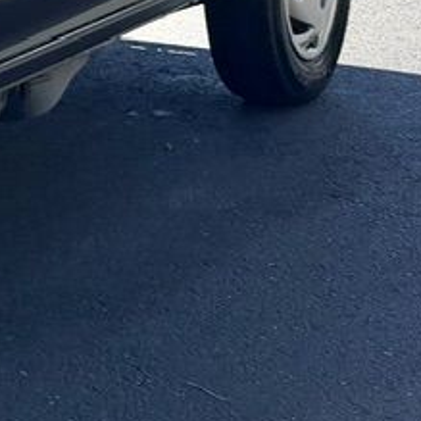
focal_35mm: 124
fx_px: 1706
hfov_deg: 12.1
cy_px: -244
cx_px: -492
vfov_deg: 13.2
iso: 100
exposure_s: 1/3021
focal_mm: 6.76
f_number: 1.78
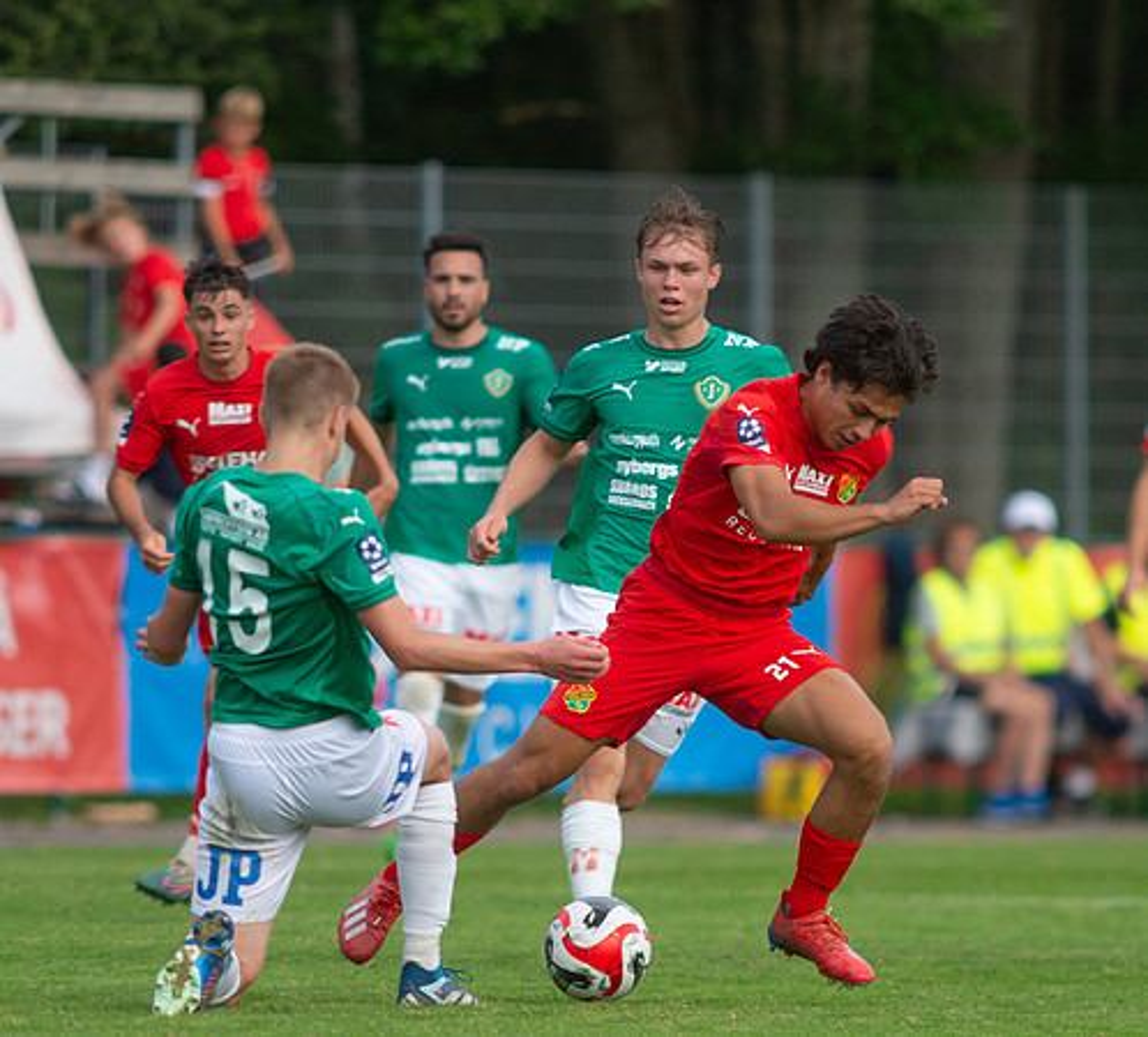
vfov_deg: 2.2
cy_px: 699
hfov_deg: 2.5
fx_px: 26566
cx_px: 565
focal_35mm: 743
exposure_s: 1/1250
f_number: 4
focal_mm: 420
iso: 320
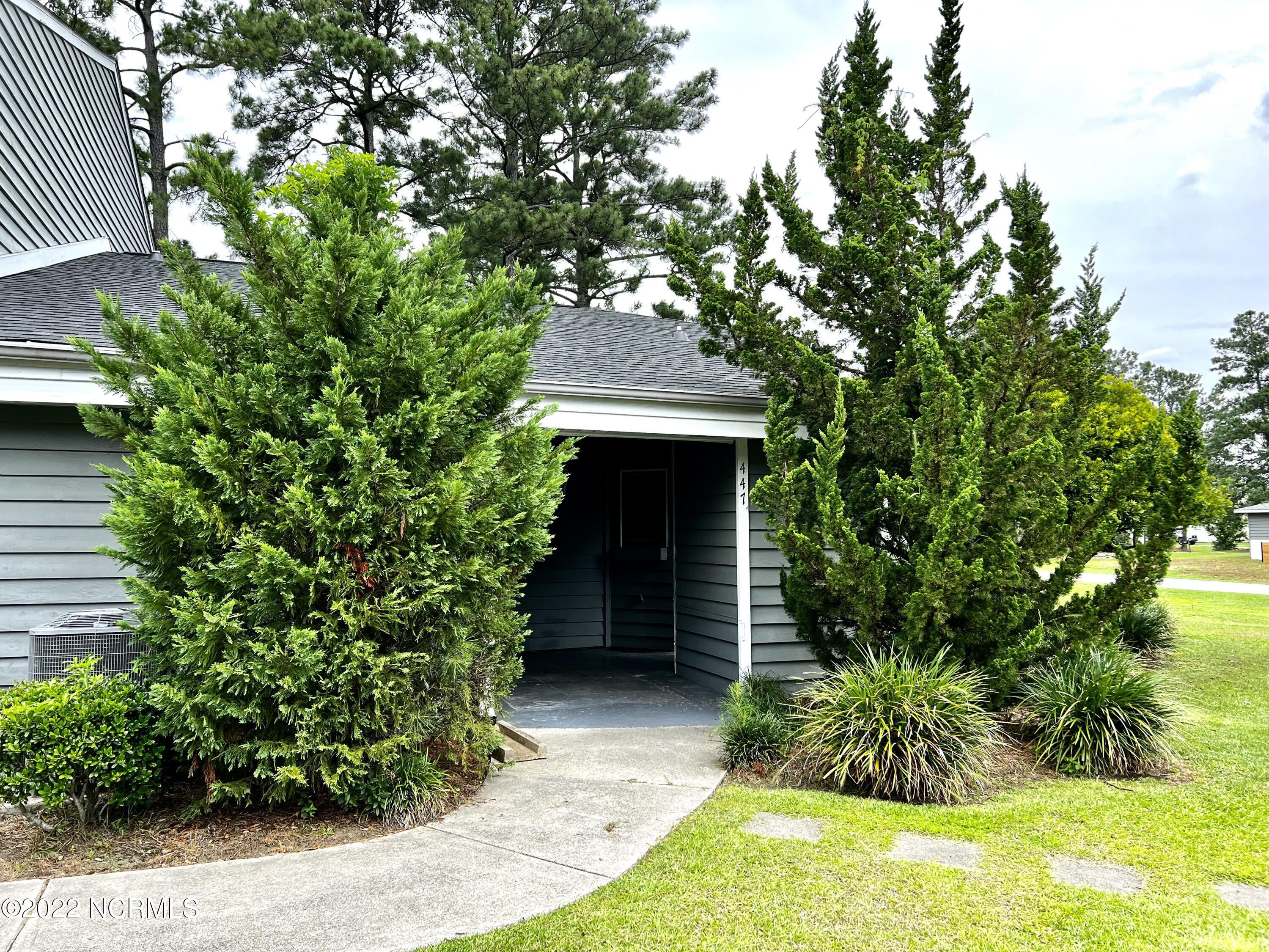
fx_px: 953
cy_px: 476
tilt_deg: +4.0
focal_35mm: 26
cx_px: 634
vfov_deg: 53.1
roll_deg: +0.2
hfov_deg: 67.3
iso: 50
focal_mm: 5.7
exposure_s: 1/991
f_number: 1.5
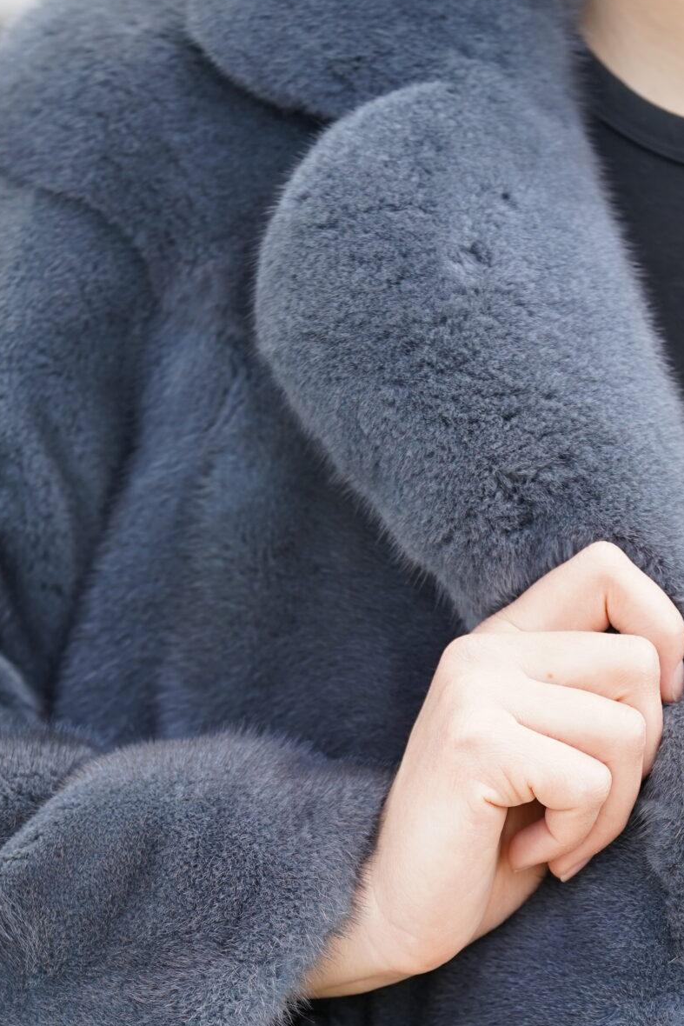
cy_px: 891
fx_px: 12364
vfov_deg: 4.7
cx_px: 291
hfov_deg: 3.2
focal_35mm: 434
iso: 250
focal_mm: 200
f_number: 2.8
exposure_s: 1/250
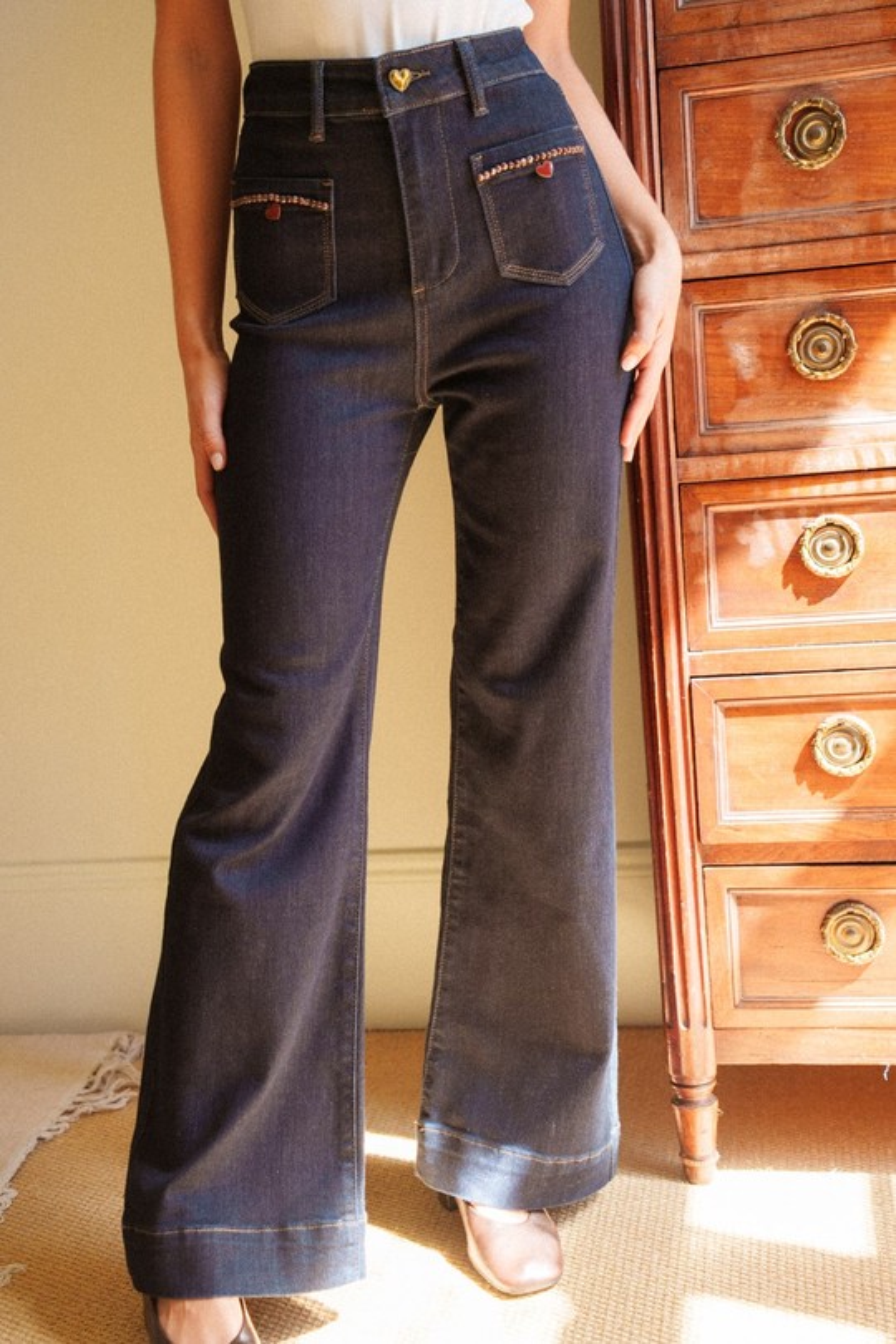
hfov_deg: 28.6
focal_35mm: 47
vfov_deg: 41.9
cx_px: 448
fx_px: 1755
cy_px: 672
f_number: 4
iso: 500
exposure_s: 1/400
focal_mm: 47
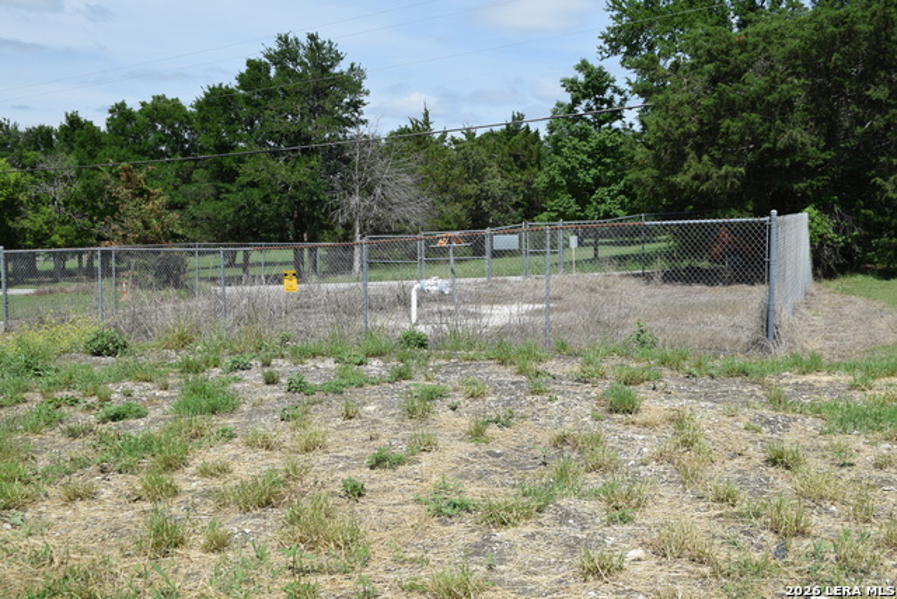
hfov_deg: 53.1
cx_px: 448
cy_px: 300
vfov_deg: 36.9
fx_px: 897
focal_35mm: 36
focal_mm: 24
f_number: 8
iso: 200
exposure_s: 1/250
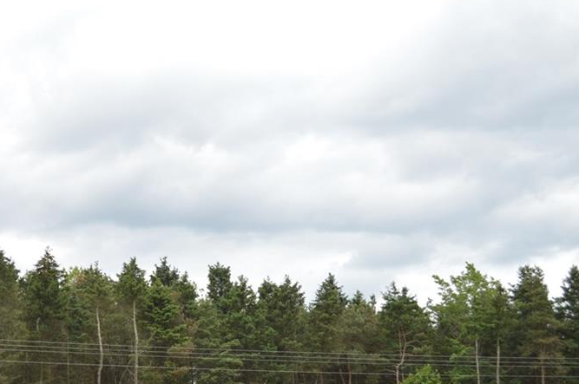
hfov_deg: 29.7
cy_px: 258
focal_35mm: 67
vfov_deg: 20.3
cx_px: 143
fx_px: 1073
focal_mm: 29
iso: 100
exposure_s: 1/200
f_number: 5
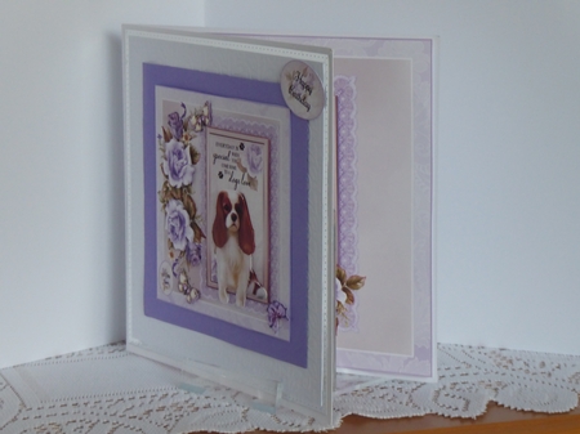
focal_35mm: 117
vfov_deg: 12.7
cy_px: 217
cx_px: 290
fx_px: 1959
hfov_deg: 16.8
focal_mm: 19
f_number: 5.1
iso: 400
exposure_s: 1/40
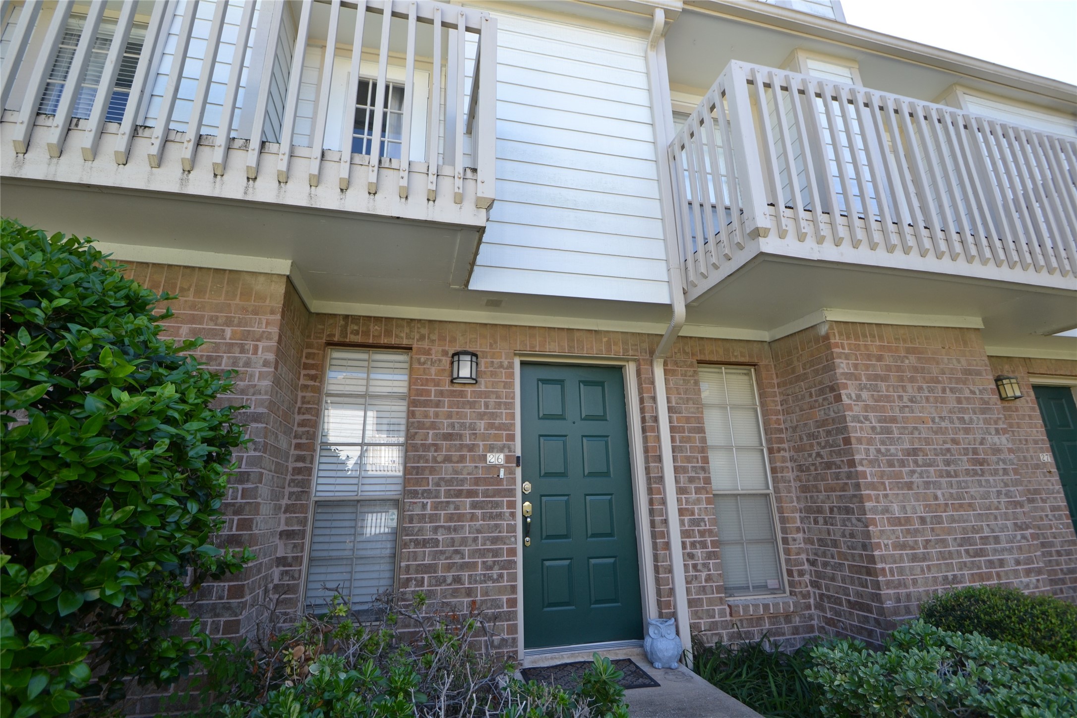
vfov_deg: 77.3
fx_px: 449
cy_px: 359
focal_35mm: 15
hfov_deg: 100.4
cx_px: 538
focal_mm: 10
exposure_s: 1/125
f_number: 5.6
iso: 160
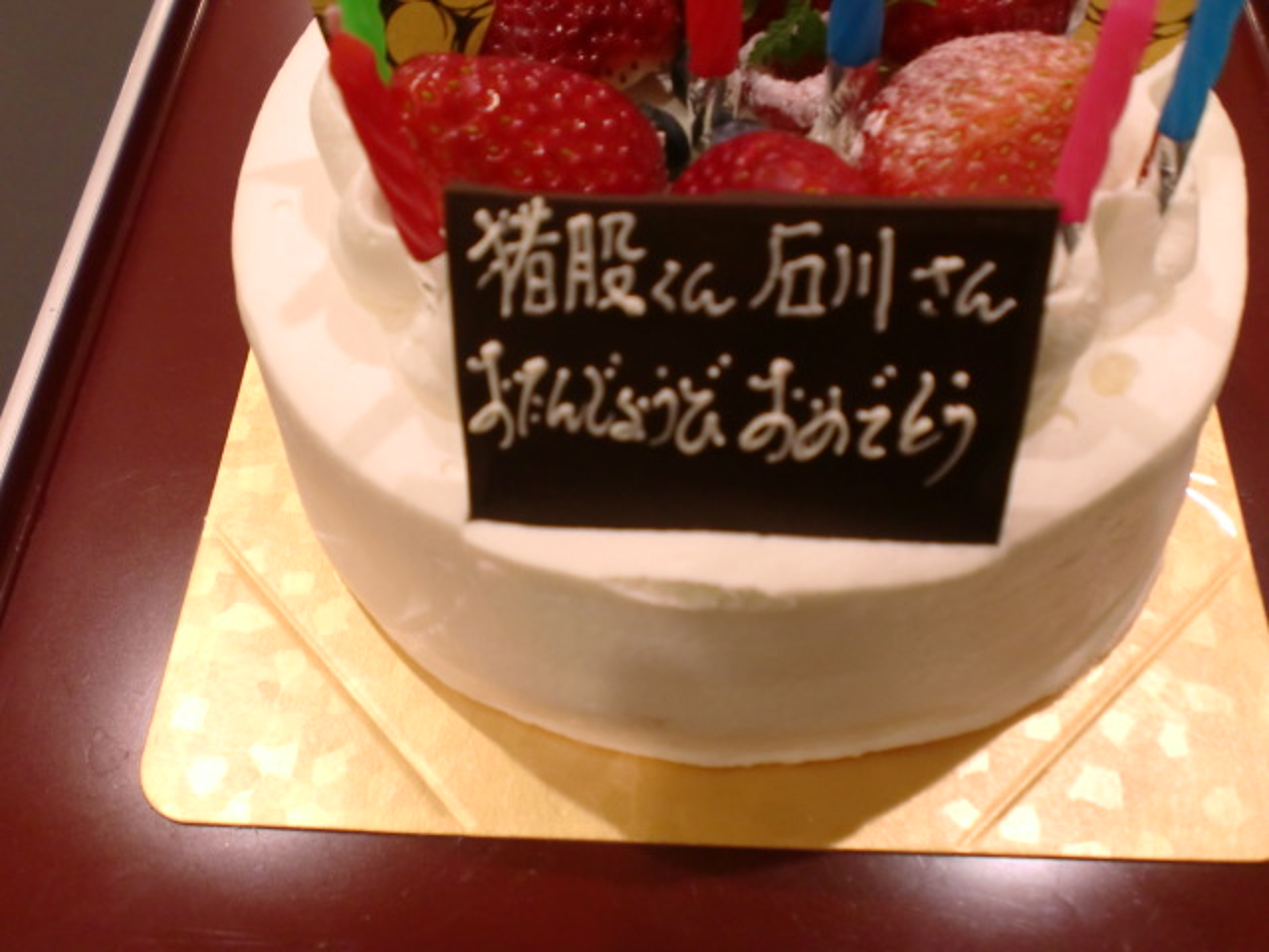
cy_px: 476
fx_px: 1283
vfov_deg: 40.7
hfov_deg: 52.6
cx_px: 634
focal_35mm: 35
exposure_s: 1/60
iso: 250
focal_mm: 6.3
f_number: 3.1
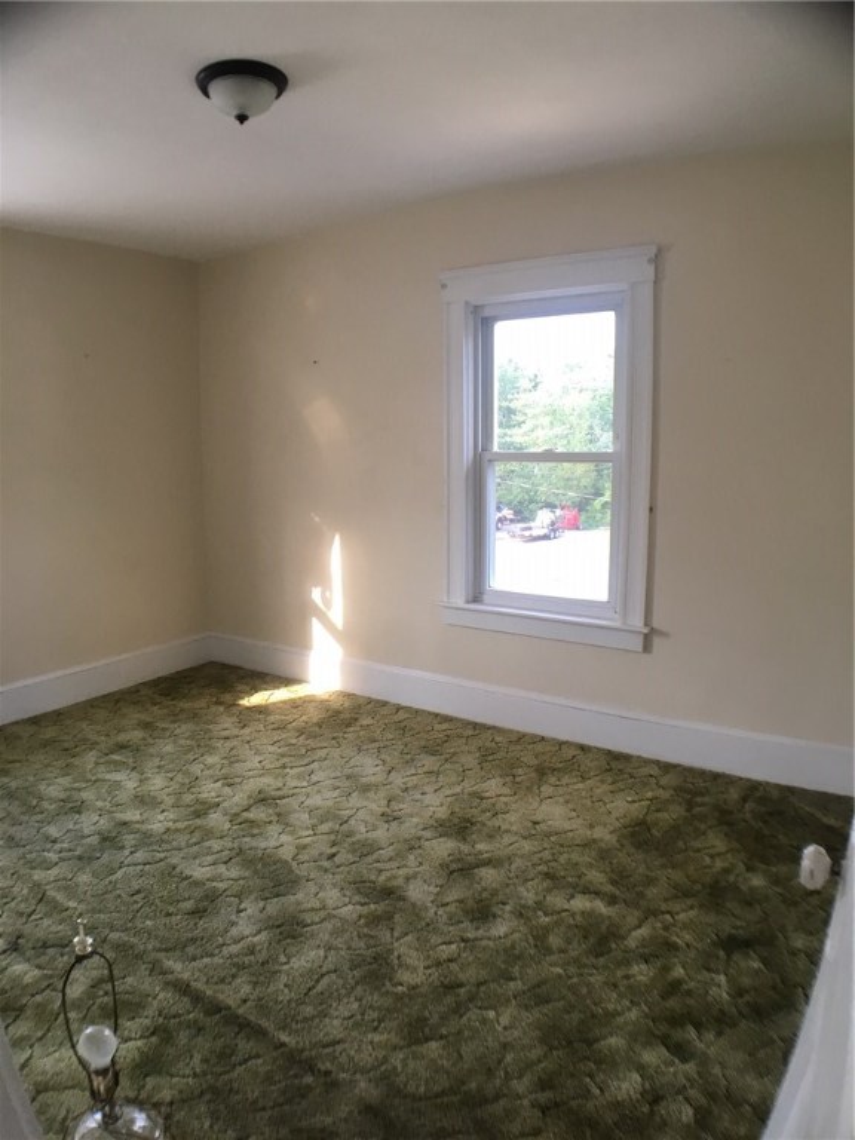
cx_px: 428
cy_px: 570
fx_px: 955
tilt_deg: -8.9
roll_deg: -0.4
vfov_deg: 61.7
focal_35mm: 29
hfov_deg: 48.2
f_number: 2.2
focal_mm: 4.15
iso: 32
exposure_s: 1/30
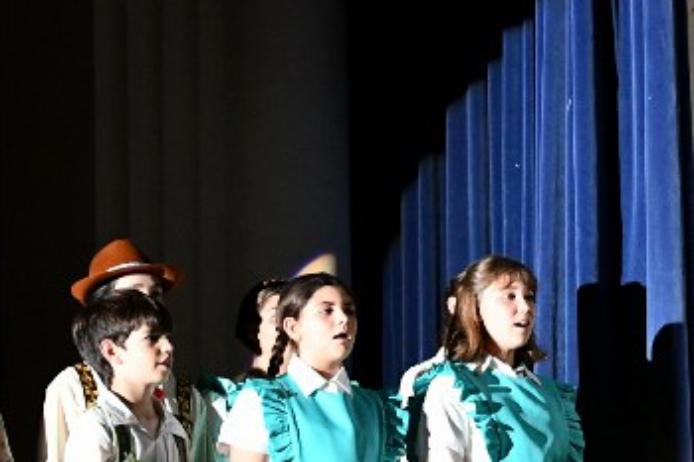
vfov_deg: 8.2
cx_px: 744
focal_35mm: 167
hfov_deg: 12.1
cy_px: 438
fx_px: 3218
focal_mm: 38
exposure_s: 1/80
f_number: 4.5
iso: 3200
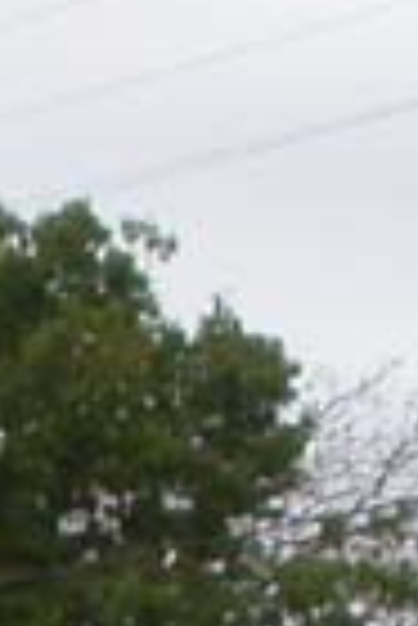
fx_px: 5055
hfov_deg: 4.6
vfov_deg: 6.7
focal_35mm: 291
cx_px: -580
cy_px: 1590
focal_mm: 7.85
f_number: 6
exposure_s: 1/230
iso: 100
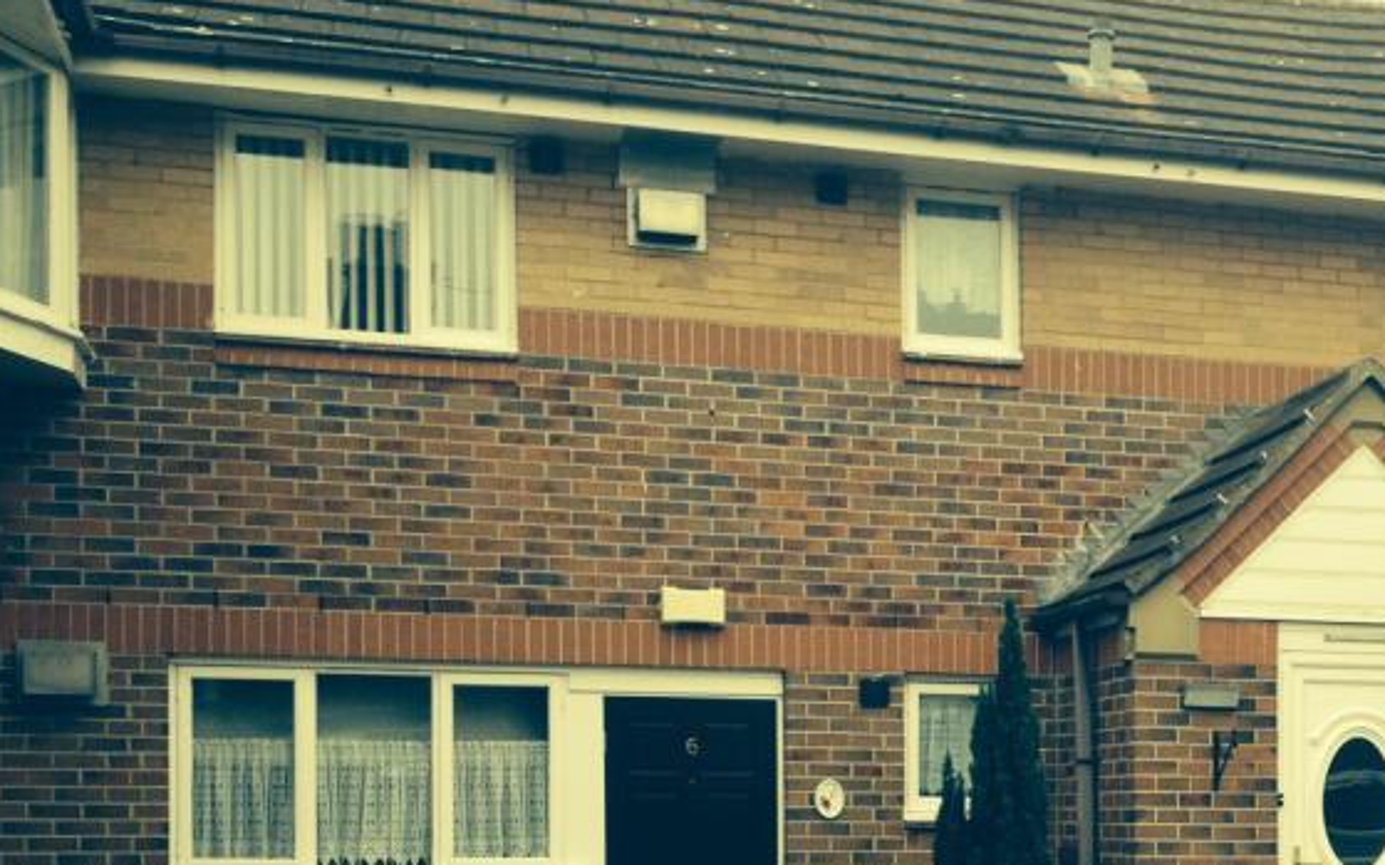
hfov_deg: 29.2
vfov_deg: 18.7
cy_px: 823
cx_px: 1204
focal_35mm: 68
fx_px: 2566
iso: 50
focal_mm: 4.28
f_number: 2.4
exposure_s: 1/120
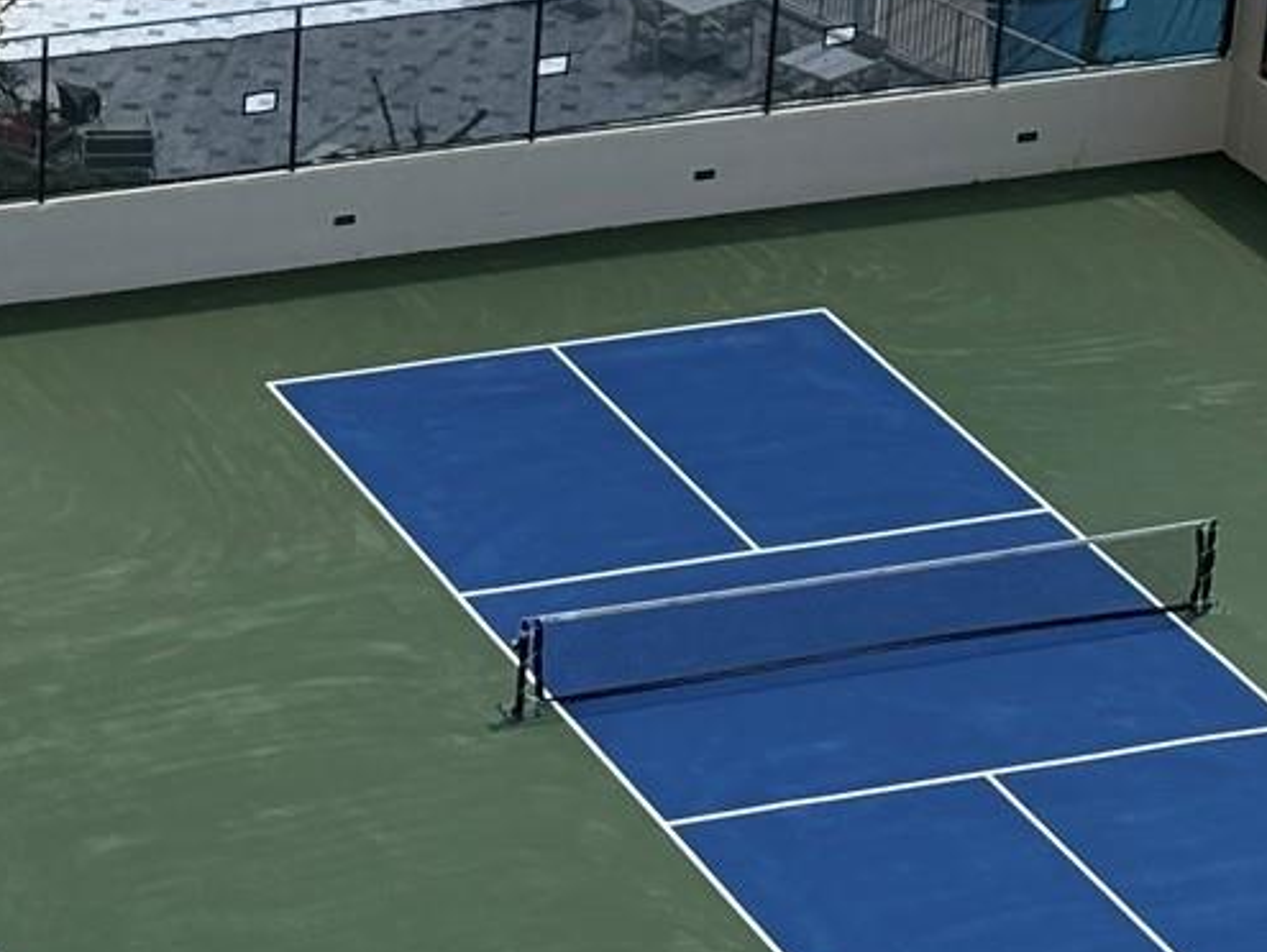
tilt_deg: -21.8
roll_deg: -1.7
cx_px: 28
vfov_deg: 9.5
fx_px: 5677
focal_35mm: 155
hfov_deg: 12.6
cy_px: -20
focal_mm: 6.76
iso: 80
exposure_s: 1/4098
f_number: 1.78
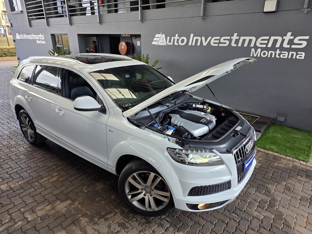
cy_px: 117
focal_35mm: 23
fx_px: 207
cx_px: 156
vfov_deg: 58.9
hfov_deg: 73.9
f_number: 1.7
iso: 20
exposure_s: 1/50
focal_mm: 6.25
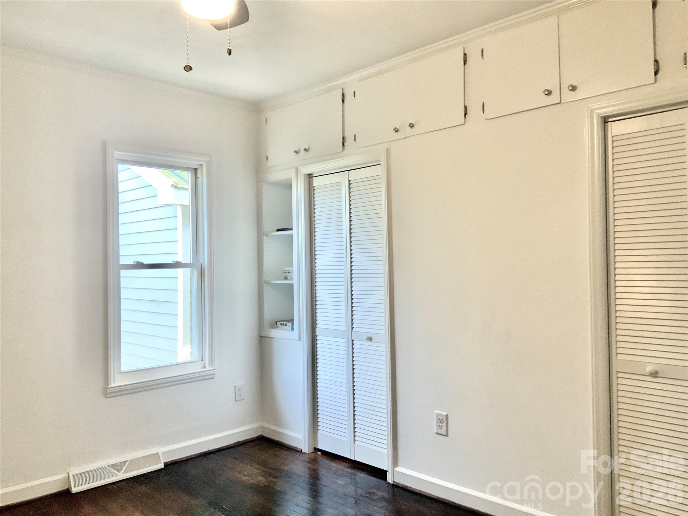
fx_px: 576
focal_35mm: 29
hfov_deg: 61.7
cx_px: 344
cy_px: 258
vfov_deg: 48.2
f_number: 1.8
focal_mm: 3
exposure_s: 1/60
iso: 125
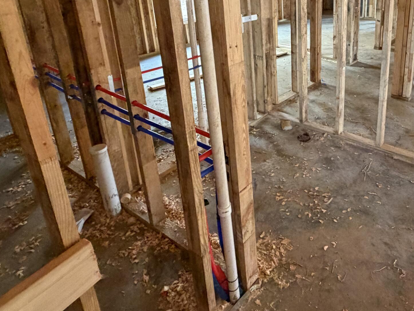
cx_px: 315
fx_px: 347
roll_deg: -1.6
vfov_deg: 46.1
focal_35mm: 29
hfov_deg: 58.2
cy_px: 68
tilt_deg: -17.5
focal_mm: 2.22
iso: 500
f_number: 2.2
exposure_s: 1/60
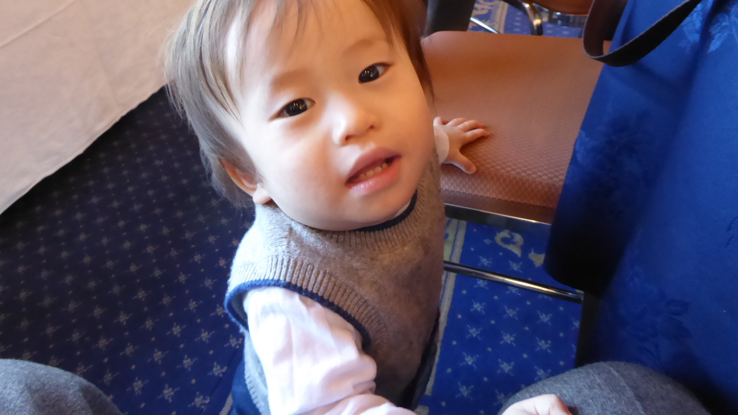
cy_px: 181
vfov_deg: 41.4
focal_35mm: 28
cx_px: 367
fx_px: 548
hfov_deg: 67.9
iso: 800
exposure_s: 1/20
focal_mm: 4.3
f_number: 3.3
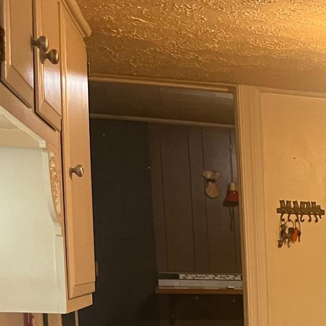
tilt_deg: -10.2
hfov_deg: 17.5
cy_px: 429
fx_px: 884
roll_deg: -1.9
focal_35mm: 83
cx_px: 558
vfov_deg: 19.2
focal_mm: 5.1
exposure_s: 1/60
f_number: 1.6
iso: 320
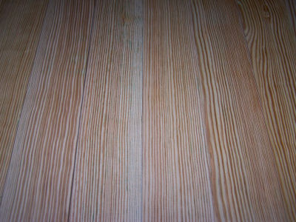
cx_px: 148
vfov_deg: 33.6
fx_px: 368
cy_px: 111
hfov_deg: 43.9
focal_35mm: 43
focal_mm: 7.1
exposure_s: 1/60
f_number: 2.8
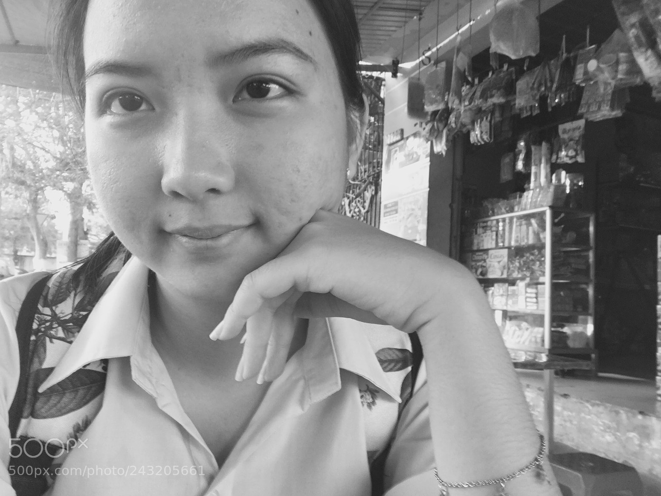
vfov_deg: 44.2
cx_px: 323
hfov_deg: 56.8
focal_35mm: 32
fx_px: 611
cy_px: 248
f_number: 2.2
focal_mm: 2.65
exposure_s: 1/25
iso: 32
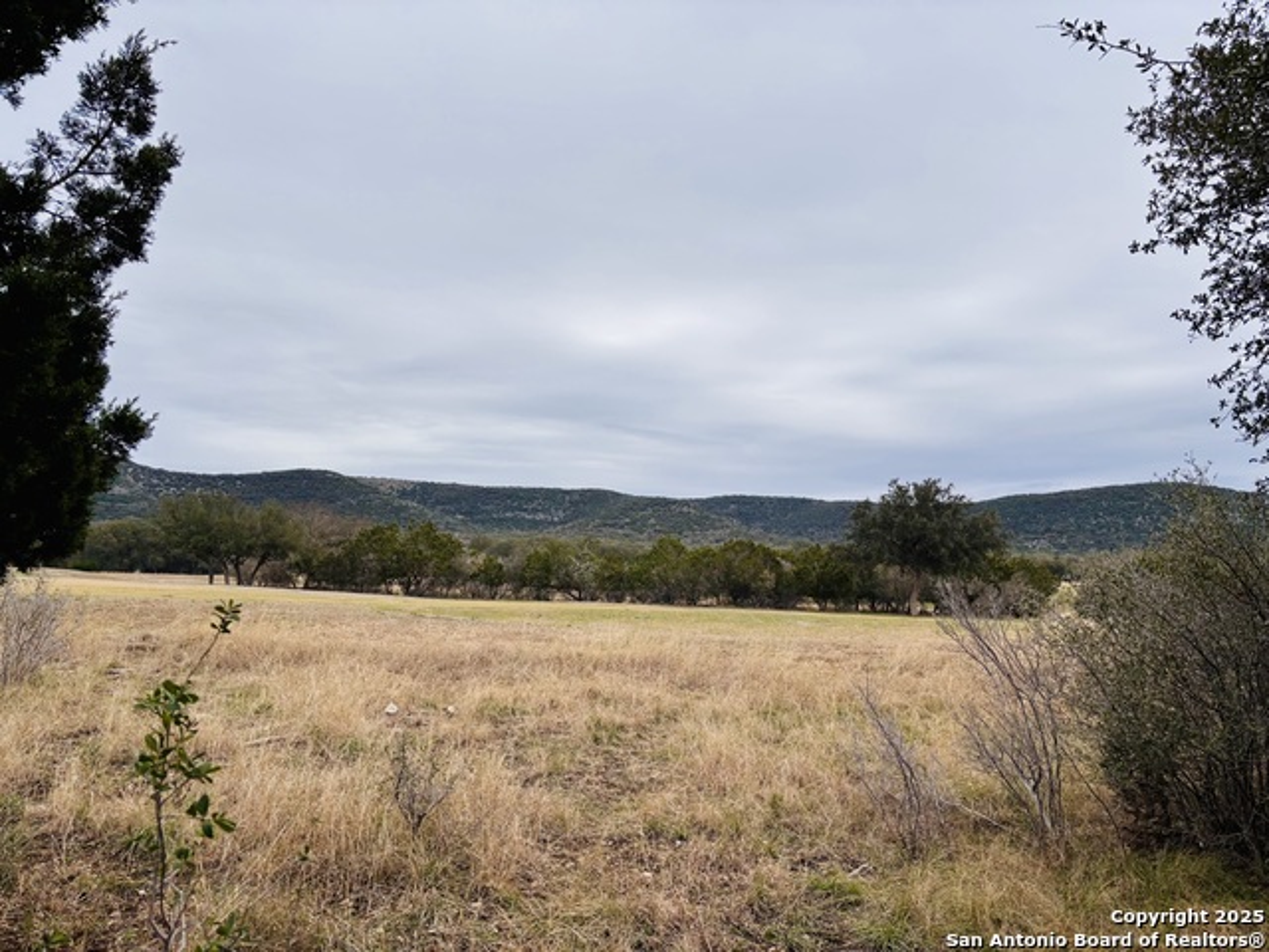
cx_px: 634
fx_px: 953
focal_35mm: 26
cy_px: 476
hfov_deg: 67.3
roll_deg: -0.9
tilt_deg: +5.5
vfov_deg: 53.1
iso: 50
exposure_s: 1/3788
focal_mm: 5.96
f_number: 1.6
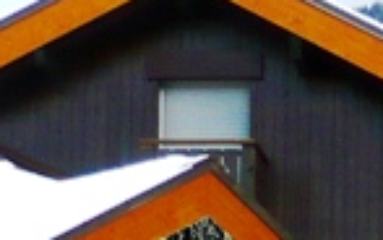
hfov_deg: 7.3
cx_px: 745
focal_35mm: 277
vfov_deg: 4.6
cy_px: 629
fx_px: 2892
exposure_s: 1/320
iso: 100
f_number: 3.7
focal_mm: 7.9
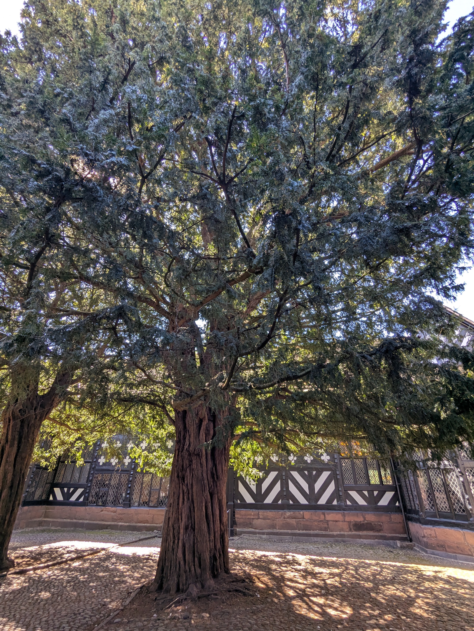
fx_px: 292
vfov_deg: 94.5
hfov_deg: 78.1
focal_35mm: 16
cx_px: 237
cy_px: 316
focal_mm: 2.35
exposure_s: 1/100
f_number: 2.2
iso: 55
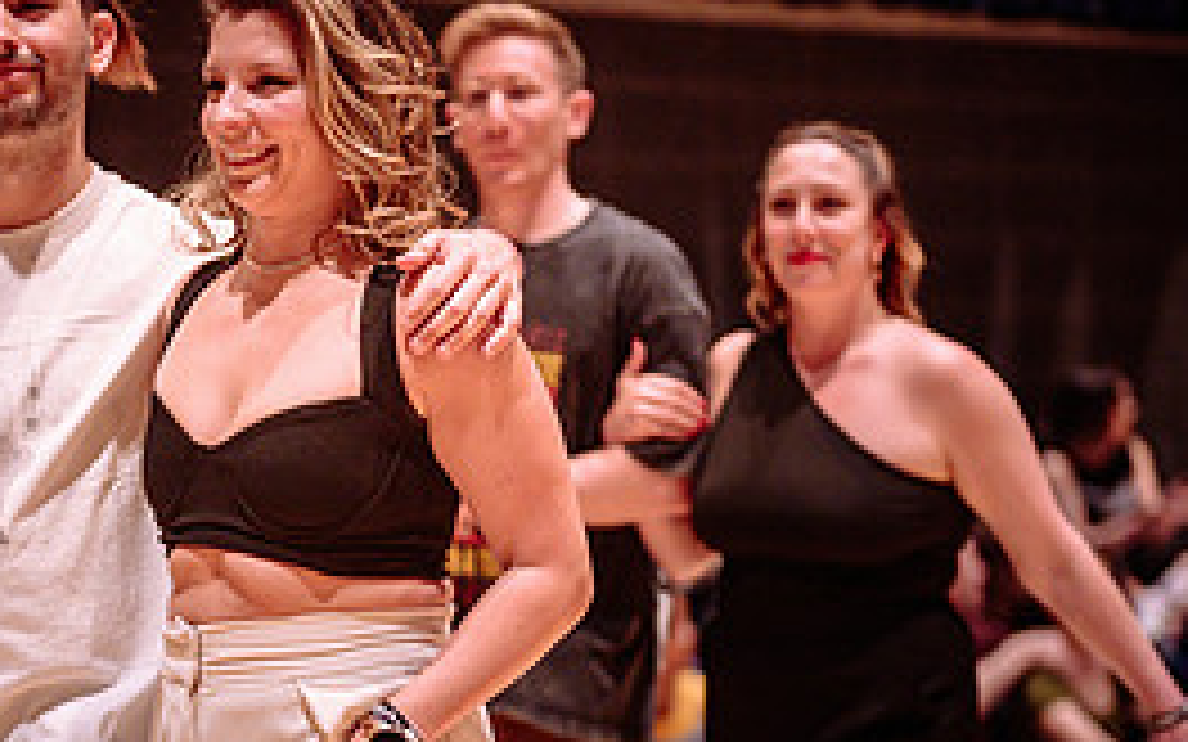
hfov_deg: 18.5
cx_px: 274
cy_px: 681
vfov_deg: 11.6
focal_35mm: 112
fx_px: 3626
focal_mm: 50
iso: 1600
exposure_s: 1/250
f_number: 1.2
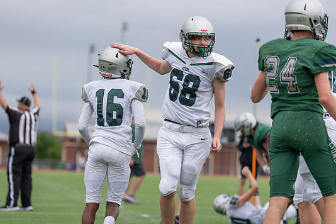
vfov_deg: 9.1
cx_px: 154
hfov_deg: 13.6
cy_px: 108
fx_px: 1409
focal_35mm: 151
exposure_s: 1/1250
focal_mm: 139
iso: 250
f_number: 2.8
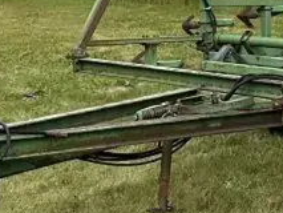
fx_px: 883
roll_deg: +2.0
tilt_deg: +1.3
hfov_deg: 17.3
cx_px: 345
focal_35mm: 108
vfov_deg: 13.4
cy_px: -37
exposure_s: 1/5000
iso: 80
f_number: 1.78
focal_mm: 6.86
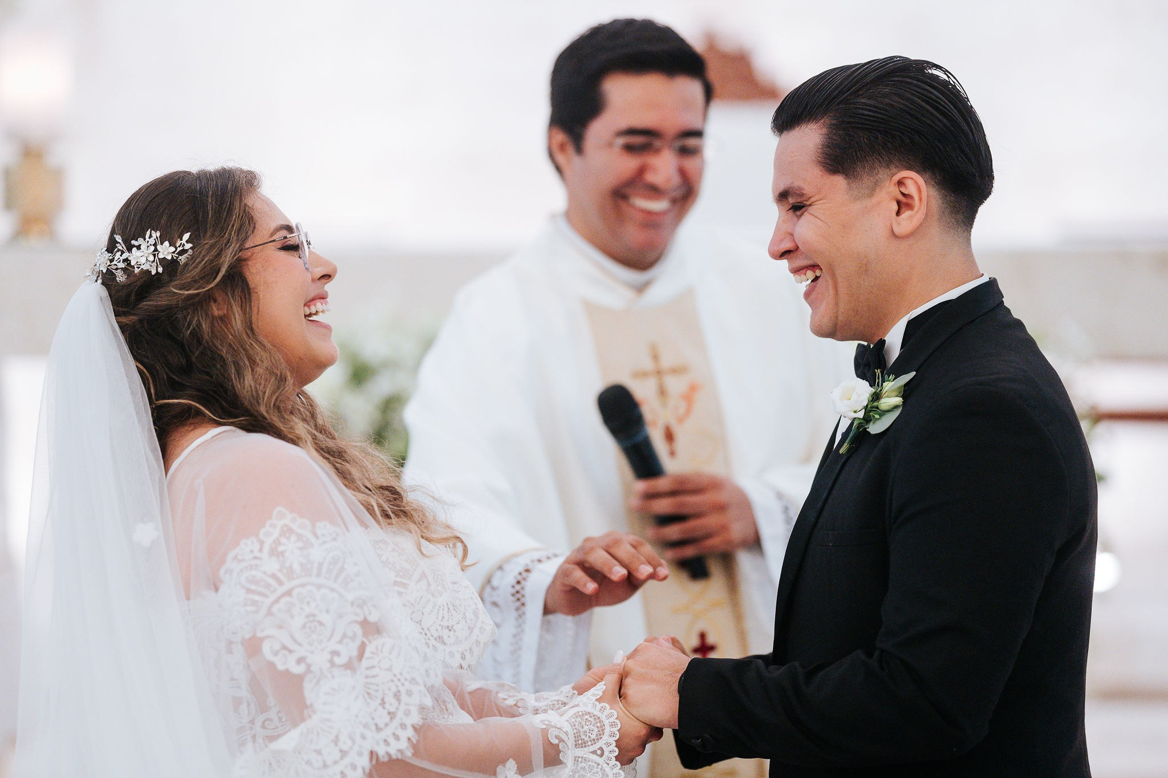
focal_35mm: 135
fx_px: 4378
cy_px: 389
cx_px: 584
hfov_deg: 15.2
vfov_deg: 10.2
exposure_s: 1/400
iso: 4000
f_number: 1.8
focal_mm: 135
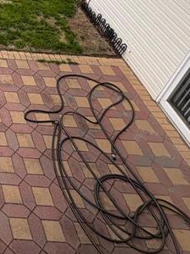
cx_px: -111
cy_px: -13
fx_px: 352
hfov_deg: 23.0
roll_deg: -2.8
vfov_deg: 35.1
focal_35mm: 48
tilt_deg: -31.5
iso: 40
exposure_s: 1/123
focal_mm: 2.22
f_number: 2.2
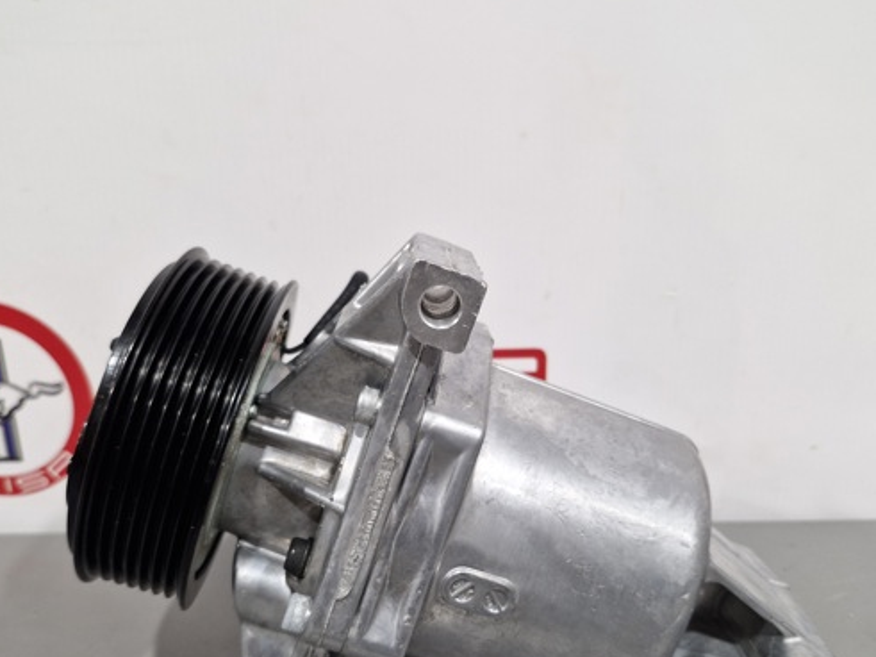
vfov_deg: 46.2
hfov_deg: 60.0
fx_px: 759
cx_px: 434
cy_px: 423
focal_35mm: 30
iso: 50
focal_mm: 5.54
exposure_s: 1/100
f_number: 1.8
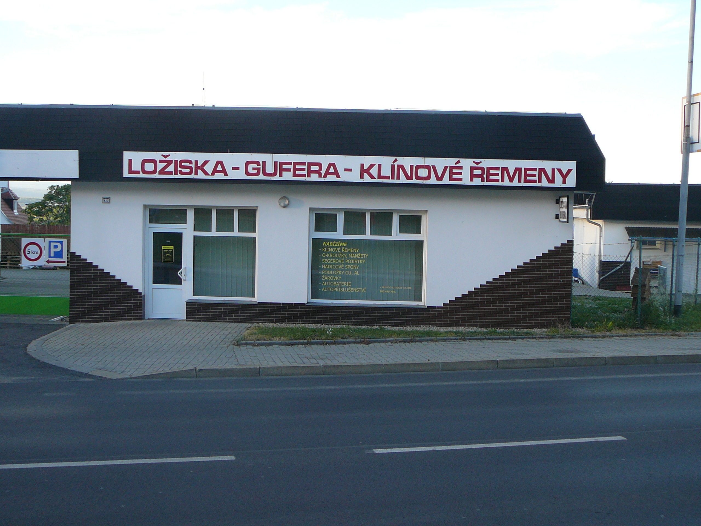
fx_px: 871
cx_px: 350
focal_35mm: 43
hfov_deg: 43.9
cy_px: 263
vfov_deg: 33.6
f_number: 3.2
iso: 80
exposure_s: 1/125
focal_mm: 6.4
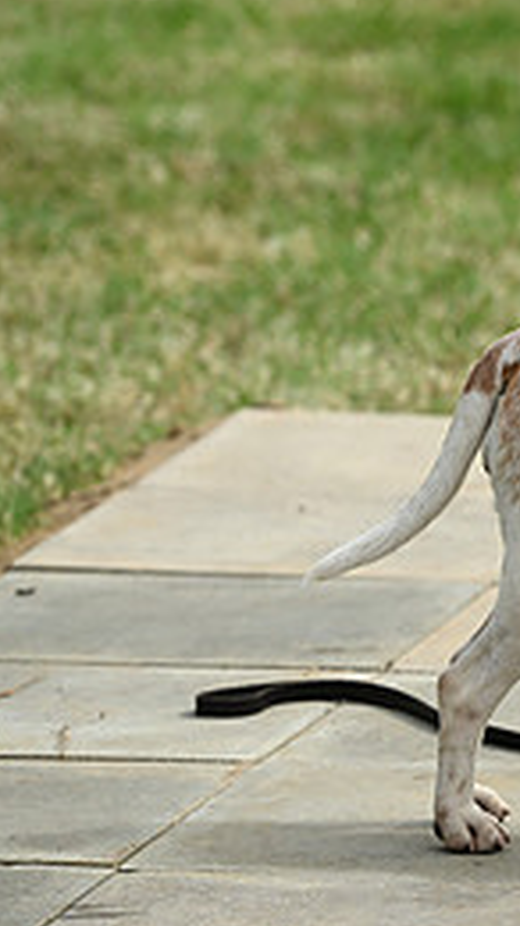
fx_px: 8615
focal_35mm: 351
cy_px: 490
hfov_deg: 3.4
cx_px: 933
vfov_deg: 6.2
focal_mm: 150
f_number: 4.5
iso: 140
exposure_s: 1/1000
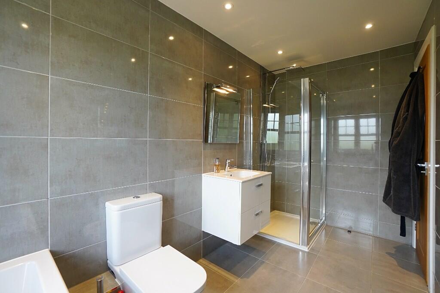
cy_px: 146
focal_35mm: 15
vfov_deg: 77.3
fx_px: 183
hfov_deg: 100.4
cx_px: 220
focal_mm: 10
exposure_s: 1/40
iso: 640
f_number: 5.6
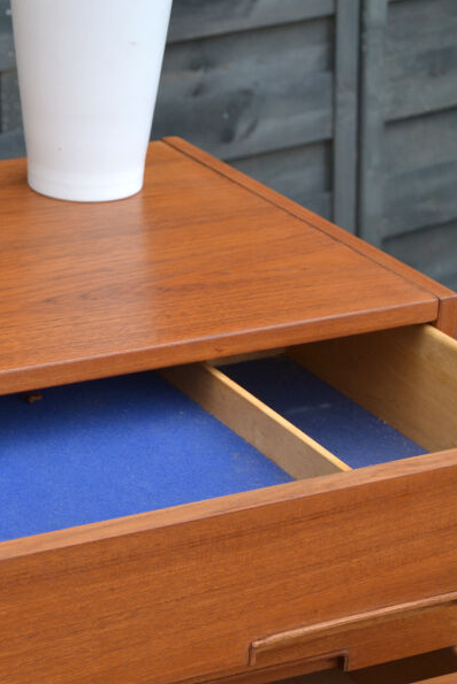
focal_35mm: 125
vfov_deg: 16.4
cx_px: 29
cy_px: 340
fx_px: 2374
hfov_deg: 10.9
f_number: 5.6
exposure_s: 1/125
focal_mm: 55
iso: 320
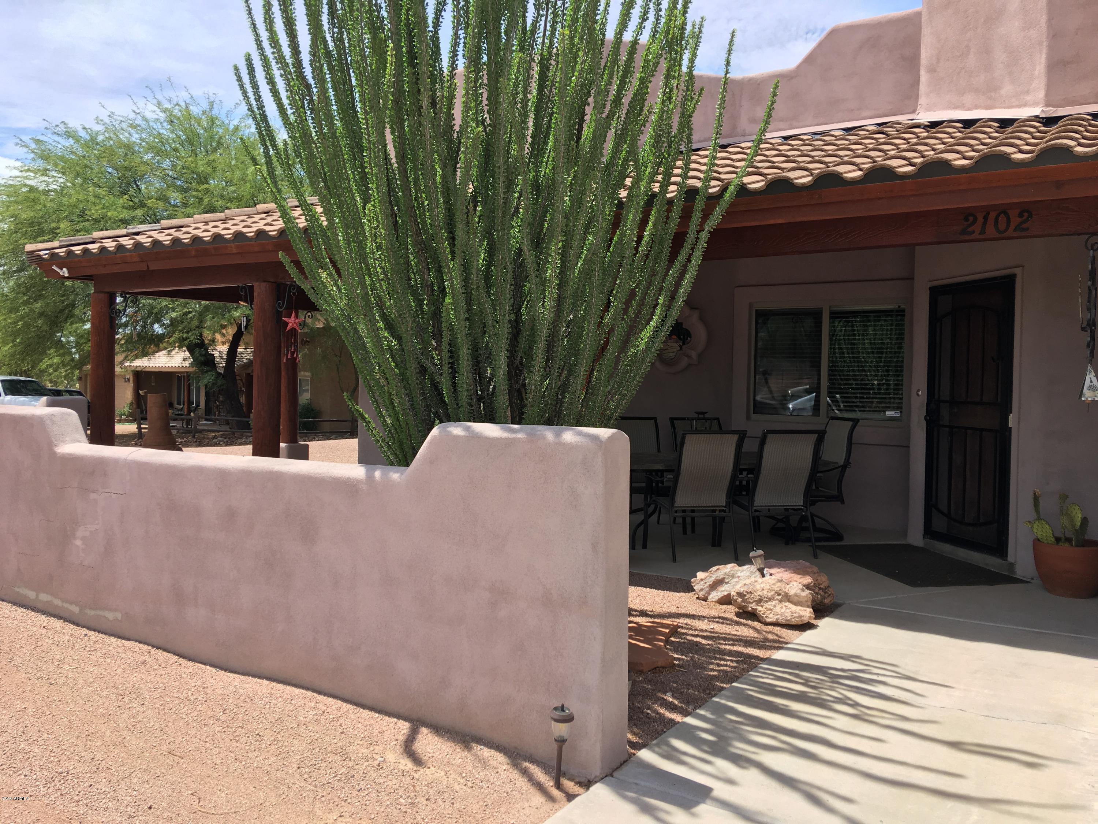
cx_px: 549
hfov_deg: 61.7
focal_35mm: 29
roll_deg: -0.7
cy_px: 412
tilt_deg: -1.9
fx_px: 920
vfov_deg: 48.2
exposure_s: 1/916
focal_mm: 4.15
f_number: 2.2
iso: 25
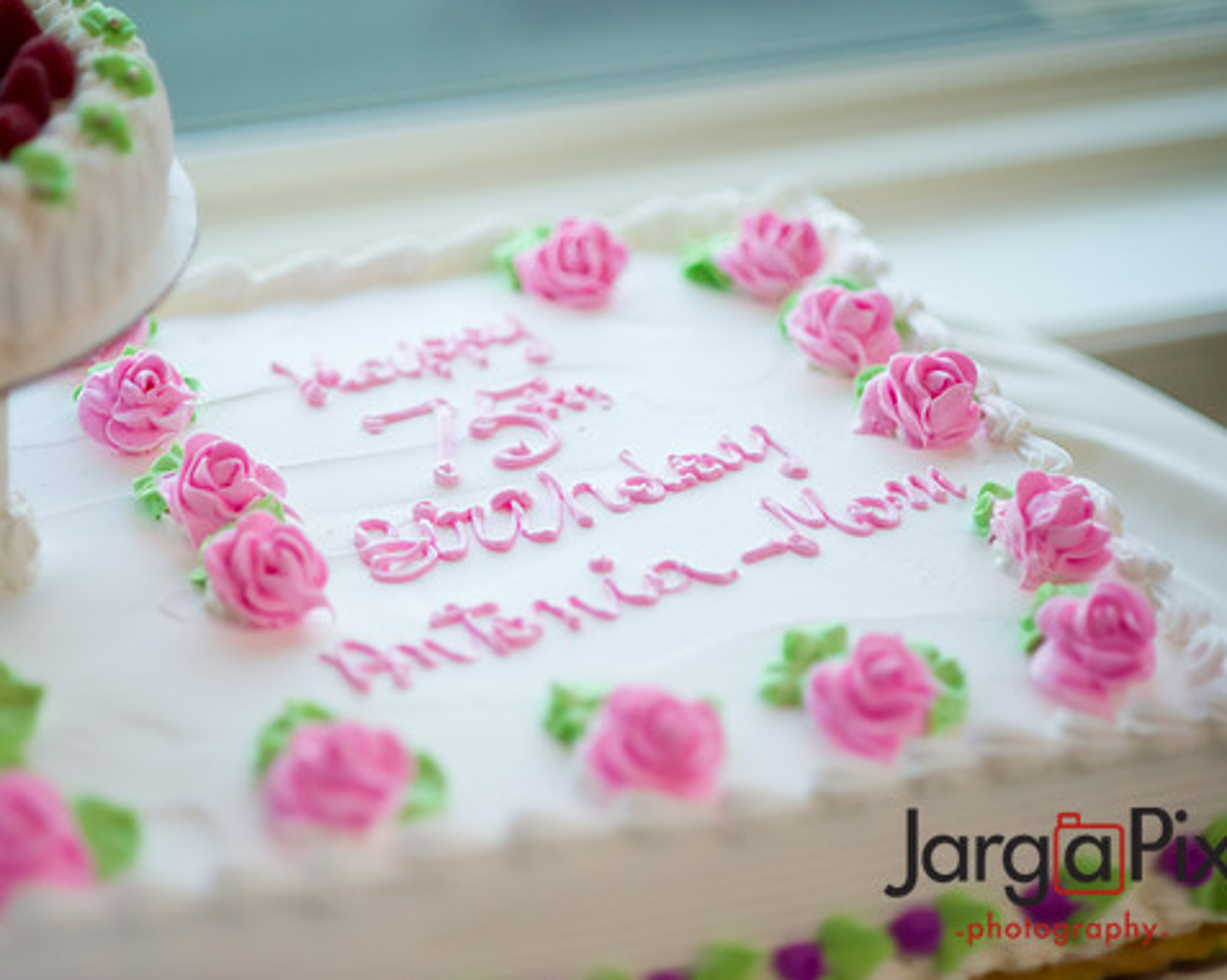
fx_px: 3520
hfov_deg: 19.8
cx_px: 525
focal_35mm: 97
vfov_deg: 15.8
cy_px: 486
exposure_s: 1/6400
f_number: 1.8
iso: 1600
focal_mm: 85
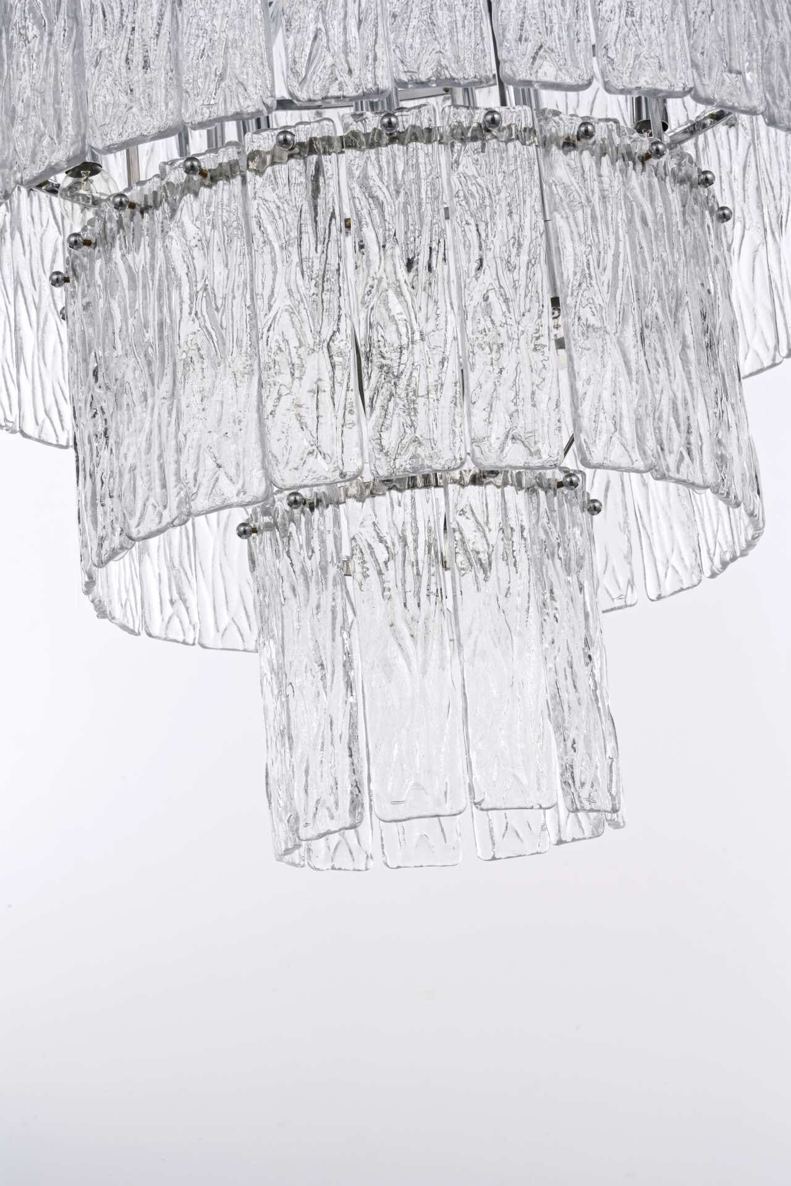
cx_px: 396
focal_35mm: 64
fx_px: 2109
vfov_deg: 31.4
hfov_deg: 21.2
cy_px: 593
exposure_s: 1/100
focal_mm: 64
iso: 100
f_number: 22
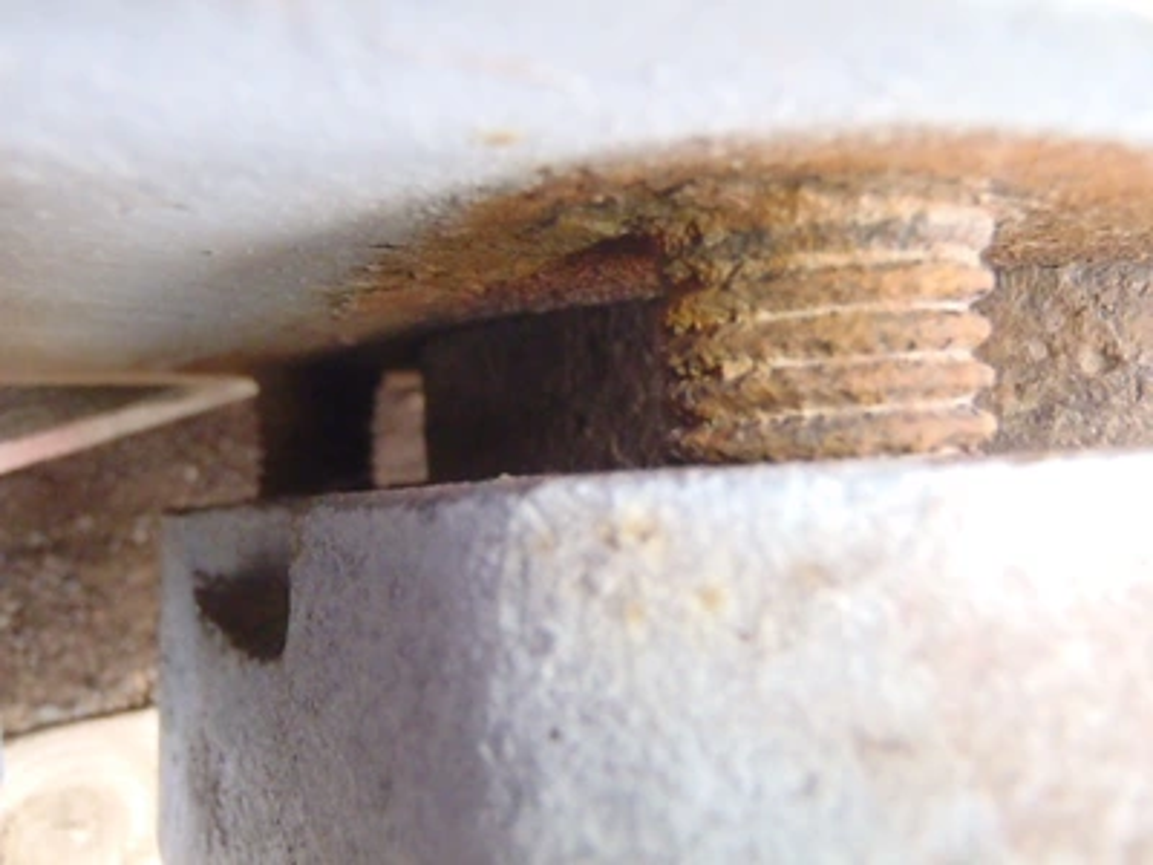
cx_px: 576
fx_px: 1232
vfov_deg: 38.7
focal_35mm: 37
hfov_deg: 50.1
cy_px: 432
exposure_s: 1/160
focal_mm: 6.64
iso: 1000
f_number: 4.7
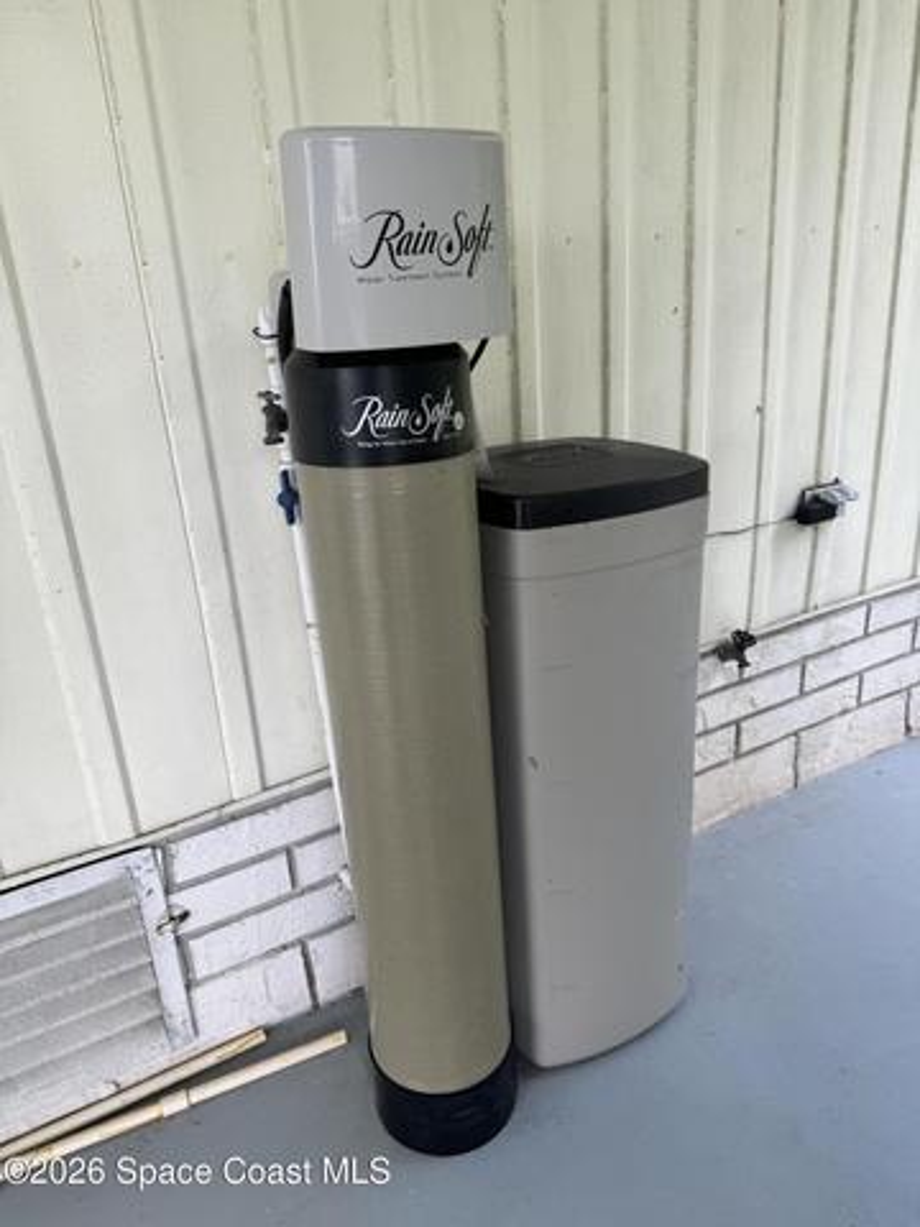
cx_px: 460
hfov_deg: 56.8
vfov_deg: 71.6
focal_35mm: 24
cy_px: 614
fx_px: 850
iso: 64
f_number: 1.78
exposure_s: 1/258
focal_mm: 6.76
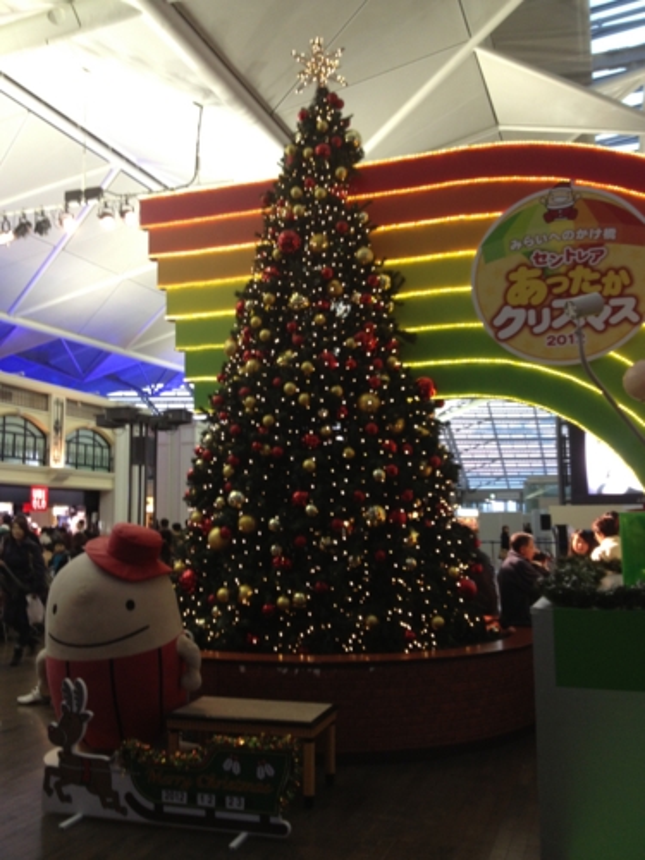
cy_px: 430
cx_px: 322
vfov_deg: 52.6
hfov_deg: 40.7
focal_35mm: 35
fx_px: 870
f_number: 2.4
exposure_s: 1/20
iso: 80
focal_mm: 4.28
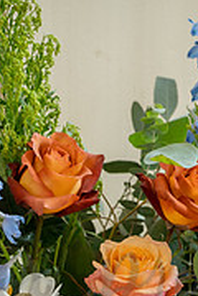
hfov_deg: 4.1
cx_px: 244
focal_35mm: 338
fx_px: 2788
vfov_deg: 6.1
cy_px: 275
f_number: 4
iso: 640
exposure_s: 1/125
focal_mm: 105
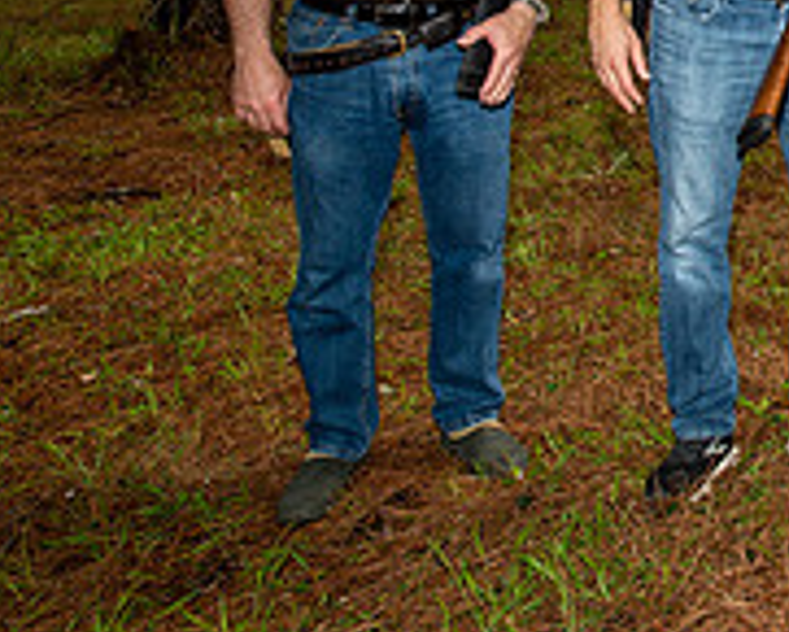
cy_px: -35
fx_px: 1402
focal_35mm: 60
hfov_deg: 26.6
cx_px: 1029
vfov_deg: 24.0
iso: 125
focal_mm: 20
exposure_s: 1/250
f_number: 5.6
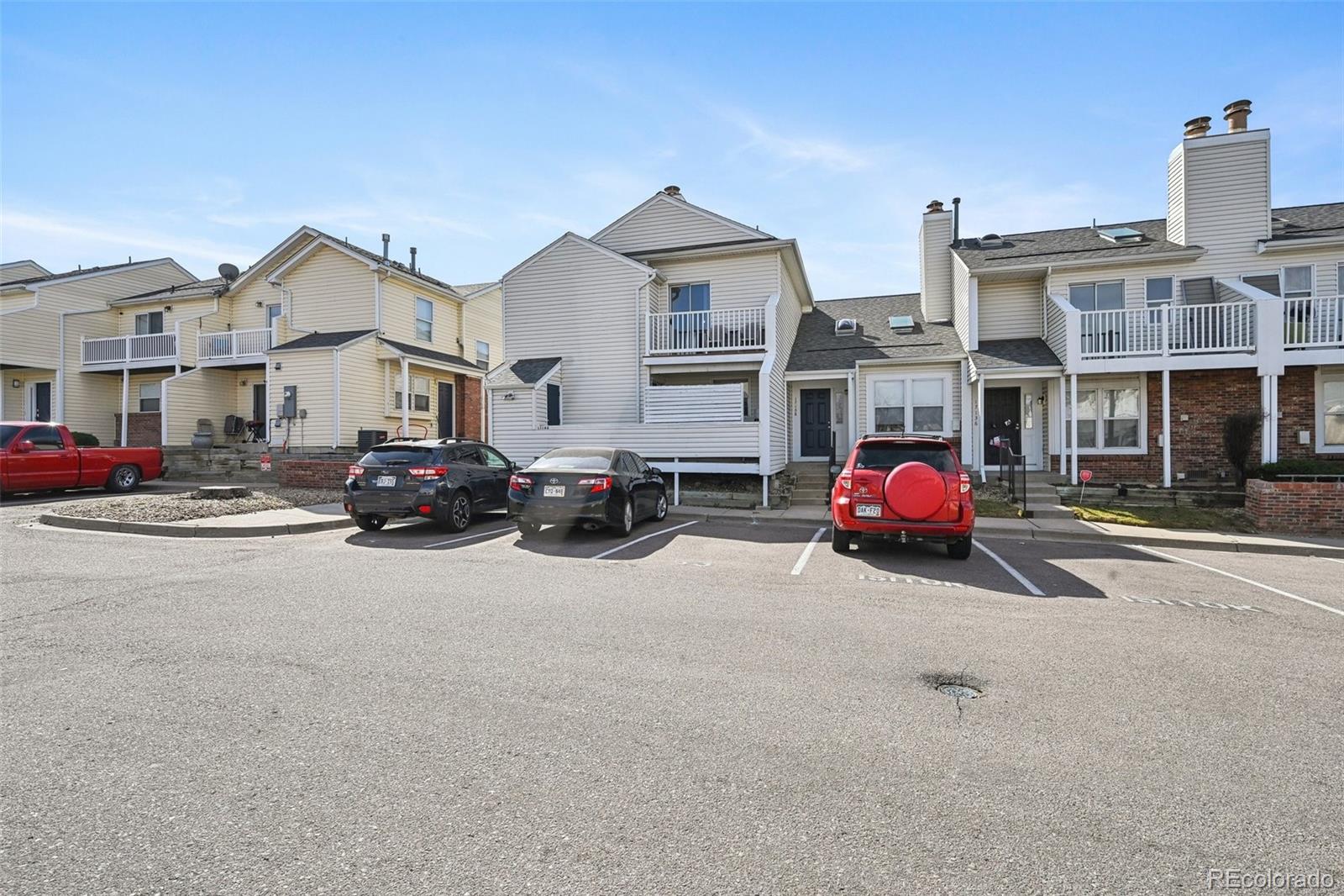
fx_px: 616
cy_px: 448
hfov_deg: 95.0
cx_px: 672
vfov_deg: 72.0
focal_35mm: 16
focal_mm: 16.5
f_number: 10
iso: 400
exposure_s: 1/800
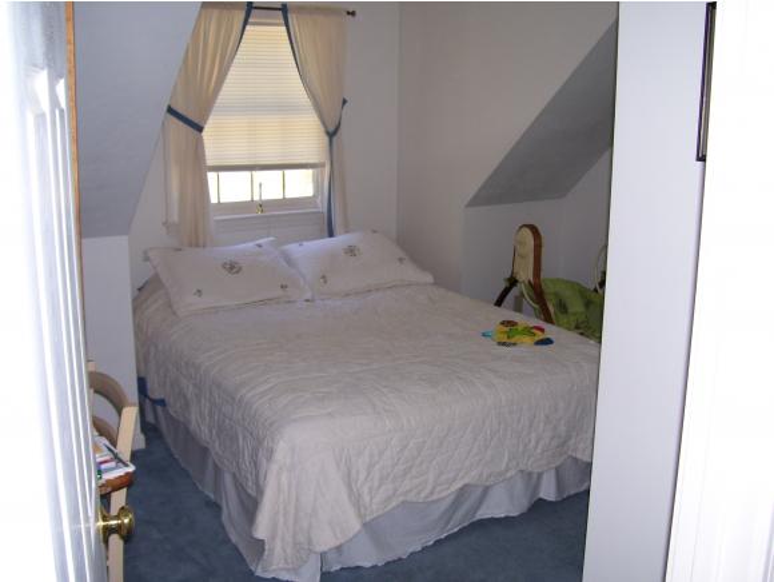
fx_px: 828
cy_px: 291
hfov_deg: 50.1
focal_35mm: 37
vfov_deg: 38.7
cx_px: 387
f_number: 2.7
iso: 80
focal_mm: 6
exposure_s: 1/60
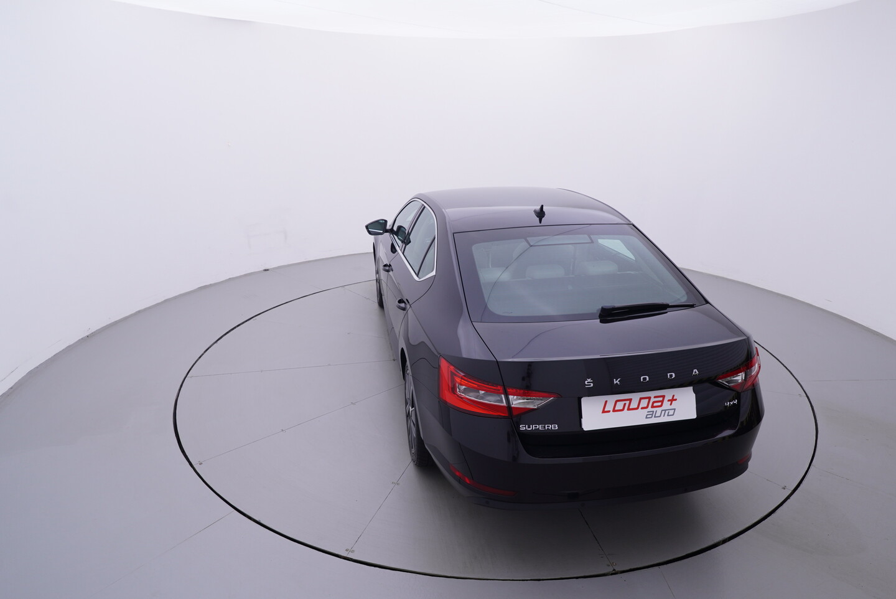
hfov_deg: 77.3
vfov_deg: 56.2
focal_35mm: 22
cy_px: 300
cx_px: 448
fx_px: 560
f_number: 5
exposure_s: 1/80
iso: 200
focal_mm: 15
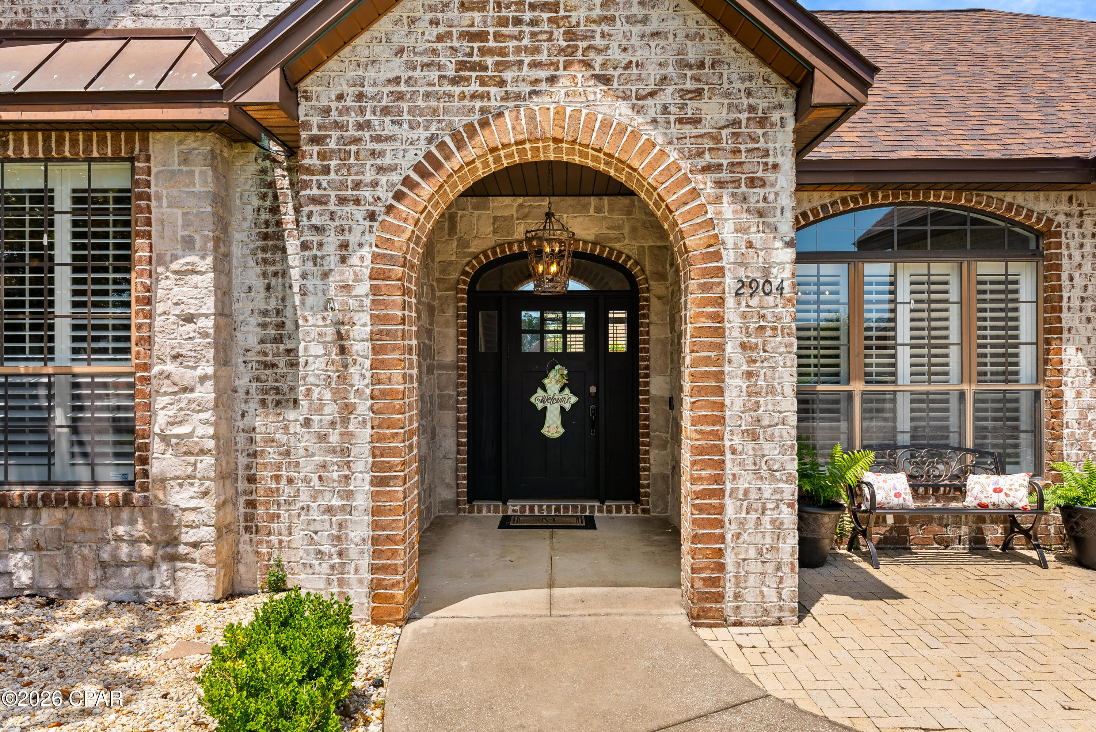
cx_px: 548
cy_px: 366
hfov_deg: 73.7
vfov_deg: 53.2
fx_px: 731
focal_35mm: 24
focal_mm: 24
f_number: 8
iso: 400
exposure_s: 1/80
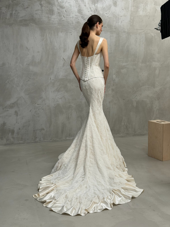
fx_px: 314
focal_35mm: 48
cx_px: 85
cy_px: 114
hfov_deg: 30.3
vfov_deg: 39.7
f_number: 1.78
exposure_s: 1/66
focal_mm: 6.76
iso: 100
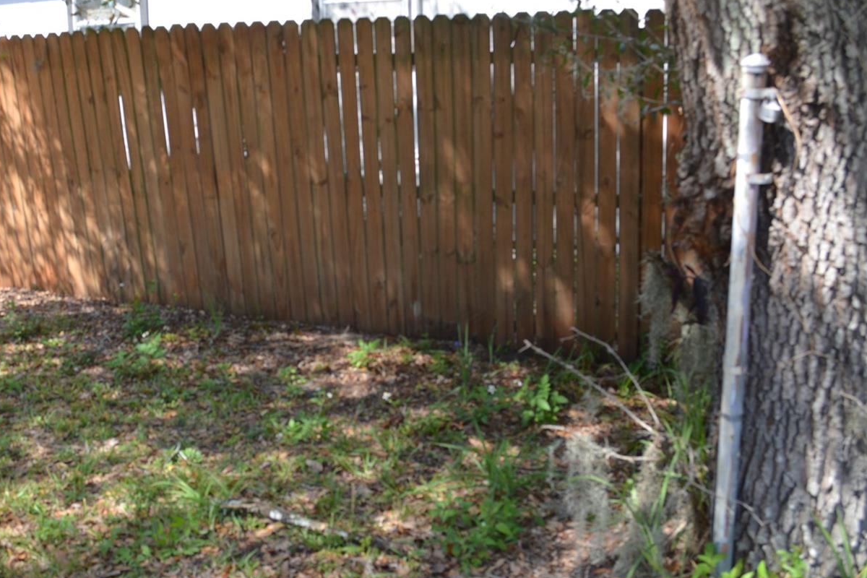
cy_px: 267
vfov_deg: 33.4
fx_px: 963
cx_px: 360
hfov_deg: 48.3
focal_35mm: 40
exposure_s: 1/160
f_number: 6.3
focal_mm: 20
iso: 200
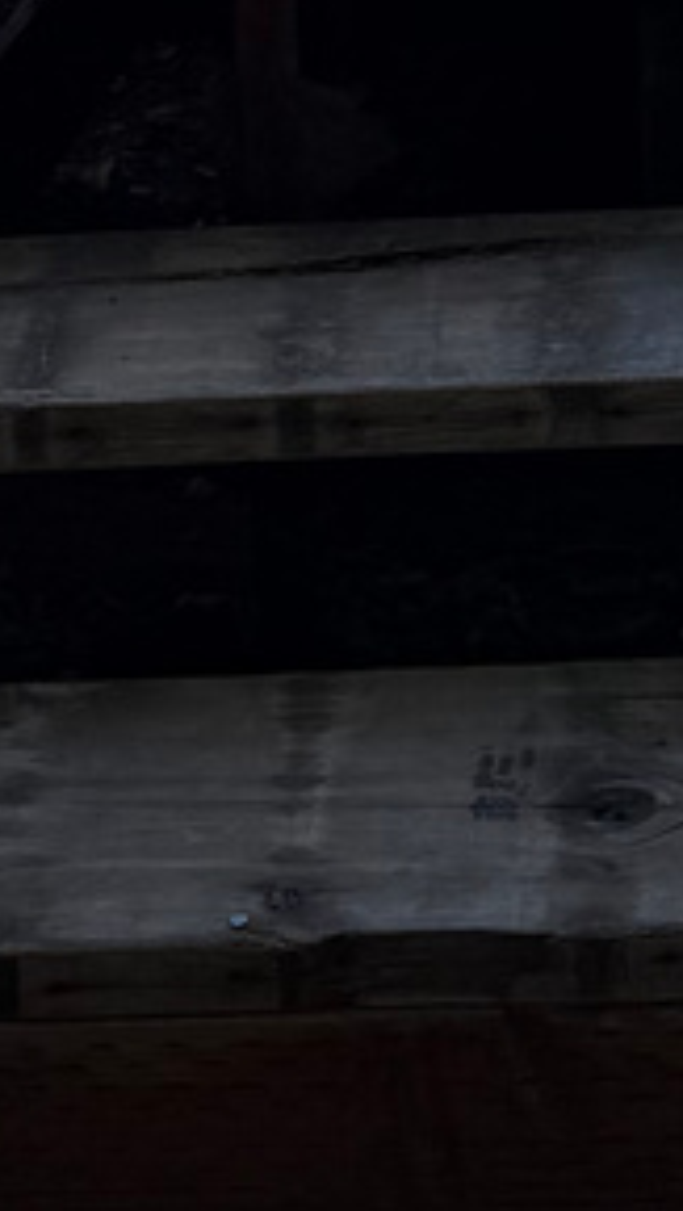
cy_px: -1064
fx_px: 4466
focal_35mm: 139
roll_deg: +2.3
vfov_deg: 13.6
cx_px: 599
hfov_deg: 8.7
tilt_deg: -6.5
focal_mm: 6.76
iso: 80
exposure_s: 1/551
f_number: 1.78
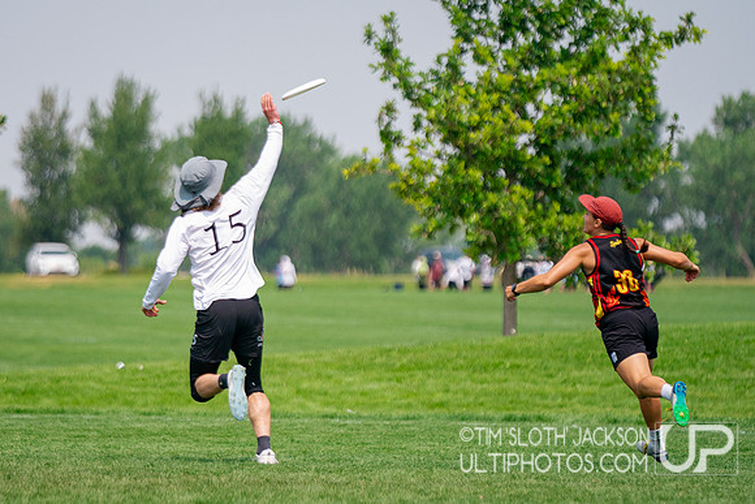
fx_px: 7065
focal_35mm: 337
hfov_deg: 6.1
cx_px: 241
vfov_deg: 4.1
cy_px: 230
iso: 400
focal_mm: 200
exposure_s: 1/5000
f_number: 2.8
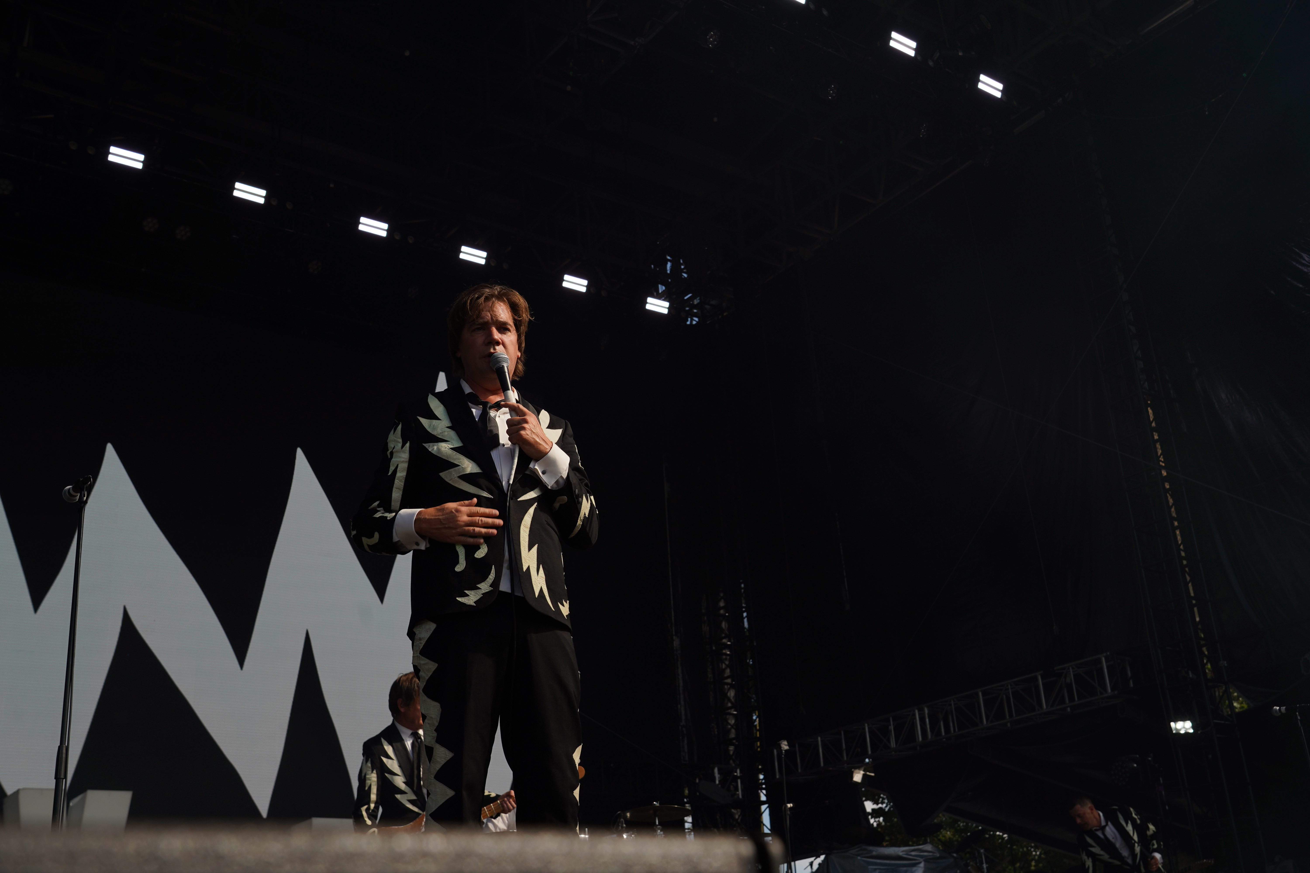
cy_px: 436
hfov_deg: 50.7
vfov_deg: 35.1
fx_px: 1383
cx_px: 655
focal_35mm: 38
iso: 100
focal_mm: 38
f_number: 8
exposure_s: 1/500
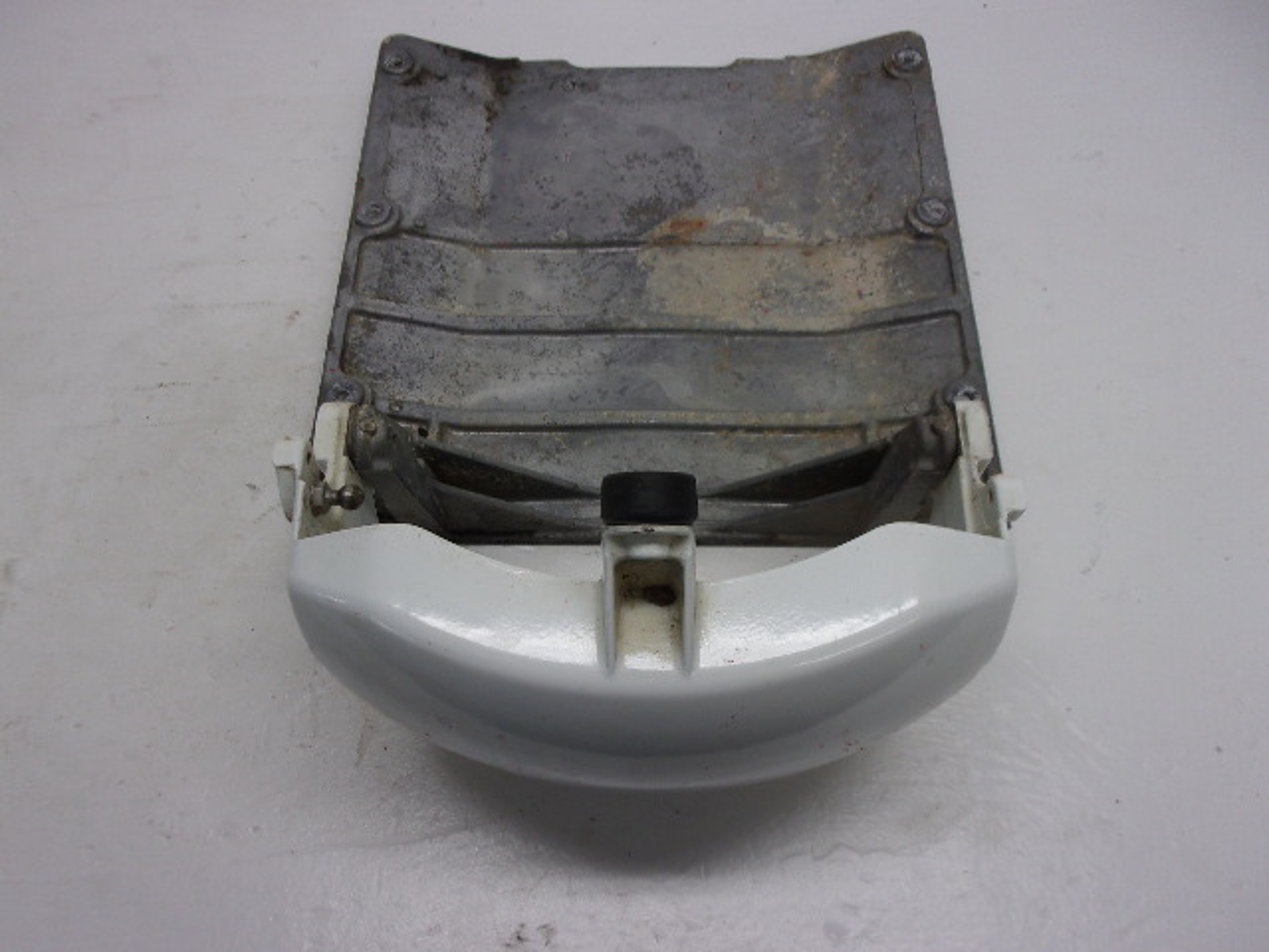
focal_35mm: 28
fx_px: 1026
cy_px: 476
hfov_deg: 63.4
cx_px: 634
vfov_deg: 49.7
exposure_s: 1/40
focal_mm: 5.1
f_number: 3.9
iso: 80
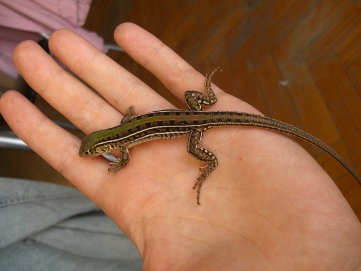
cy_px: 136
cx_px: 180
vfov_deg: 37.7
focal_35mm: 38
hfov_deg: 49.0
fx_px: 396
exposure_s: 1/100
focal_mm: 6.3
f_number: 3.1
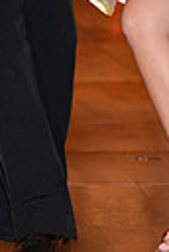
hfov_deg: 2.0
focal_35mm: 700
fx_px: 4902
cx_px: 78
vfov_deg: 2.9
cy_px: -195
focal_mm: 155
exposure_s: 1/250
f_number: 5.6
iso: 1000
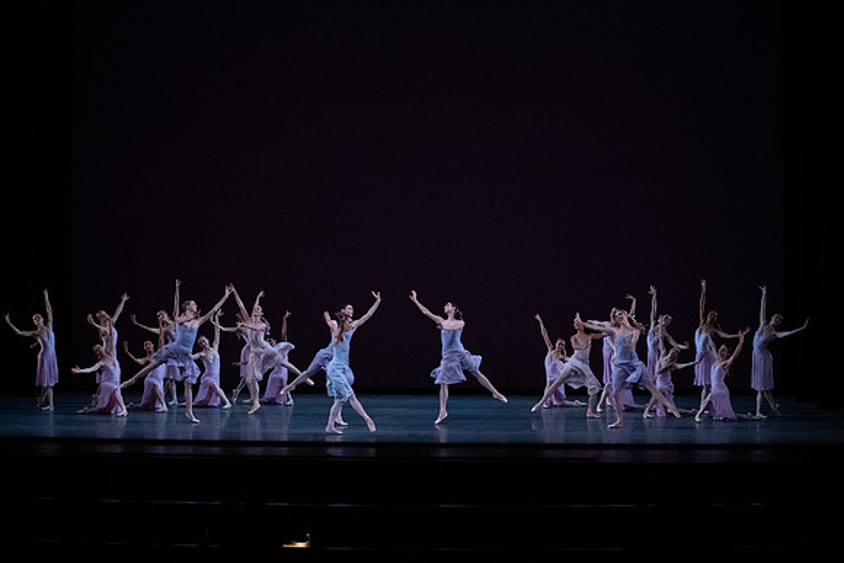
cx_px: 422
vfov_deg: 19.5
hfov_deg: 28.8
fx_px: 1641
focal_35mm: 70
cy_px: 282
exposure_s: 1/400
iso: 12800
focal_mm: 70
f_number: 13
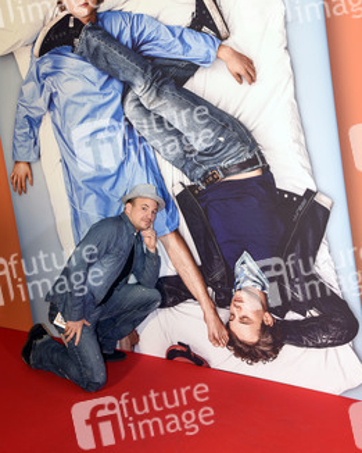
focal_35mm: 46
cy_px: 208
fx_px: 616
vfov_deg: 40.3
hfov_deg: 32.8
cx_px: 183
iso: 1600
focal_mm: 40
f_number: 6.3
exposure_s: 1/80
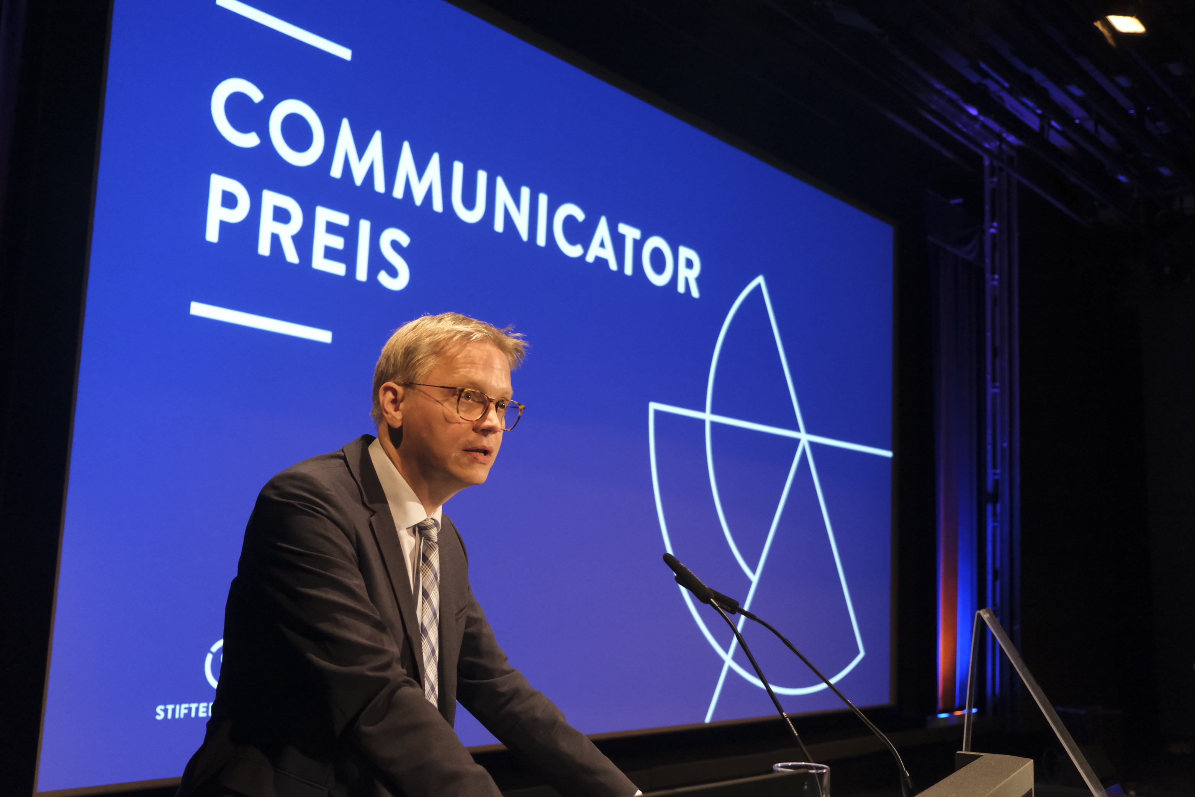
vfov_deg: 36.9
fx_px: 1195
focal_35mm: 36
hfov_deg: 53.1
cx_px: 598
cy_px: 398
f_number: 3.2
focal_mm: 24.3
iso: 3200
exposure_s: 1/160
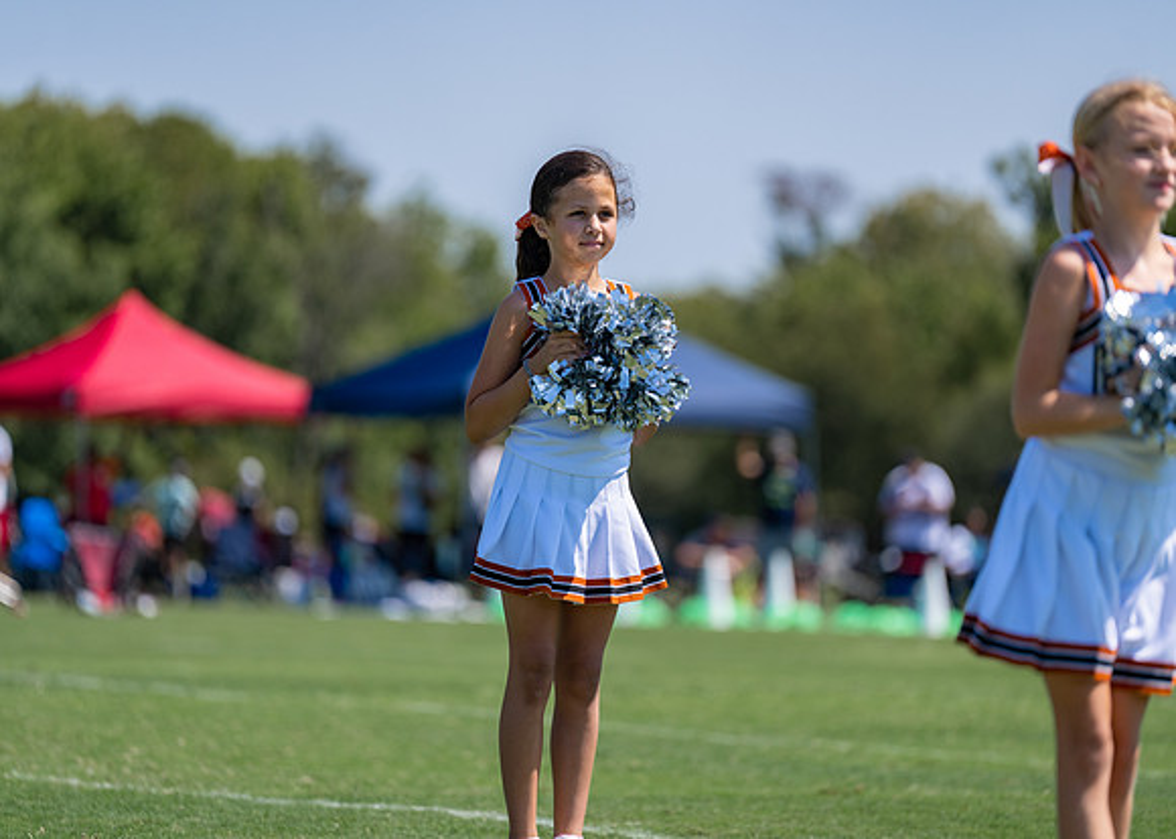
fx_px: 7009
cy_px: 420
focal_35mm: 210
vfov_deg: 6.9
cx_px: 588
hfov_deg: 9.6
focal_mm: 200
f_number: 2.8
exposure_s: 1/2500
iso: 100
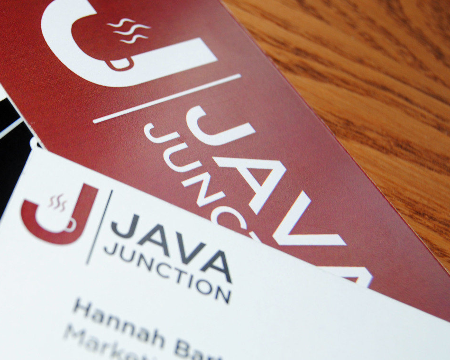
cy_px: 184
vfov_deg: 19.4
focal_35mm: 79
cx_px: 129
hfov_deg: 24.0
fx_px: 1052
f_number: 4.8
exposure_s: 1/60
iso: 200
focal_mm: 38
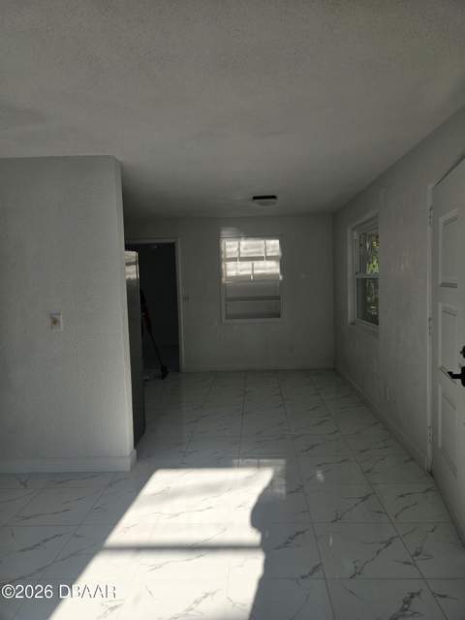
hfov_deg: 58.9
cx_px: 232
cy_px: 310
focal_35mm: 23
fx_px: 412
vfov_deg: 73.9
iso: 25
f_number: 1.8
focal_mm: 5.4
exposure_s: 1/435
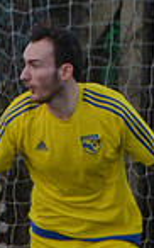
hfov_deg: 1.1
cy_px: 231
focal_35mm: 1211
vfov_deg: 1.7
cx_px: -154
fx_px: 8148
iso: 2000
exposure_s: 1/1000
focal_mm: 300
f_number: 5.6
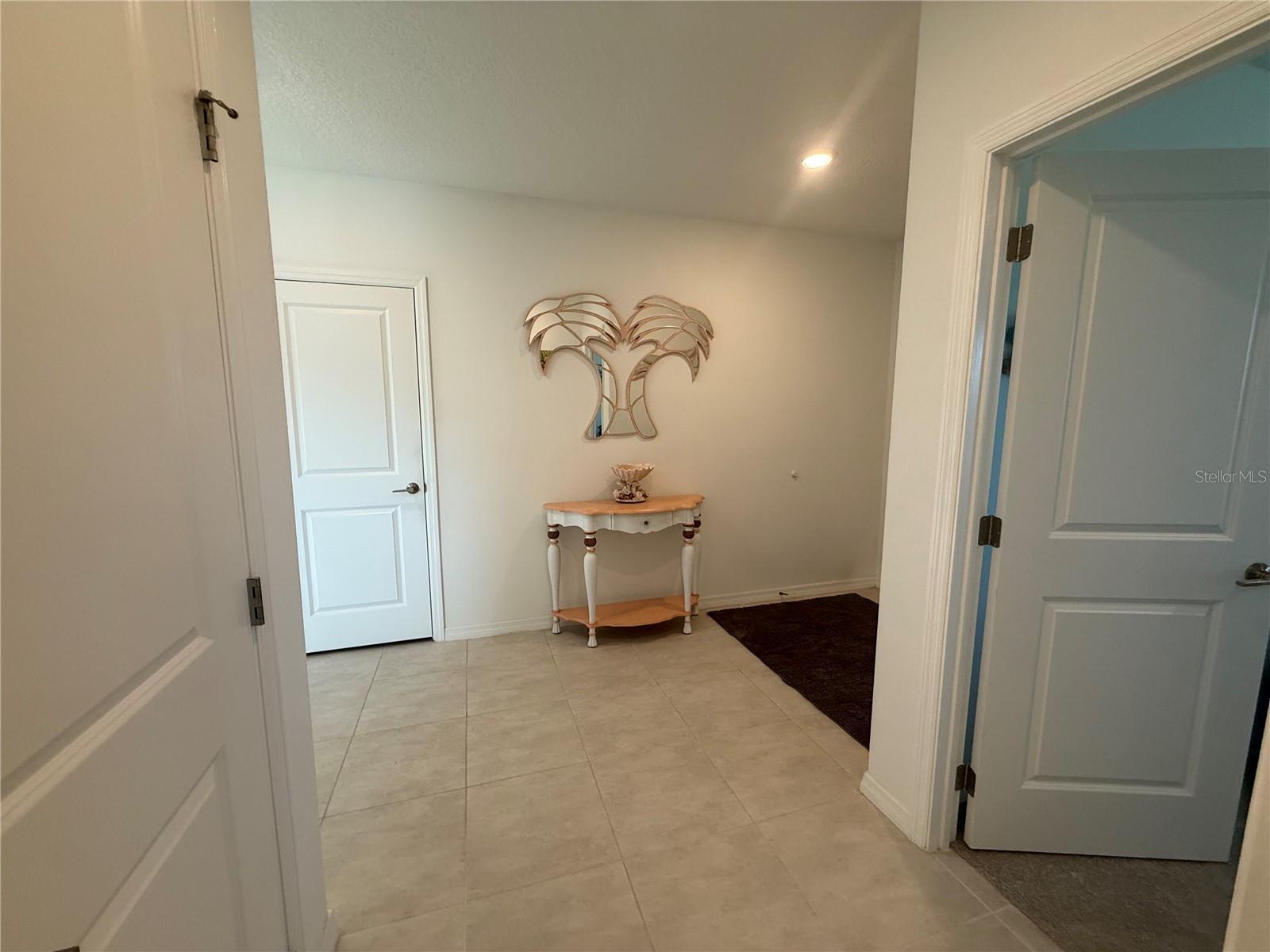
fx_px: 514
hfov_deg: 102.1
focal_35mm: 14
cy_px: 476
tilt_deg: -7.1
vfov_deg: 85.7
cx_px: 635
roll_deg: +0.2
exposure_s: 1/120
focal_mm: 2.22
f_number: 2.2
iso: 160
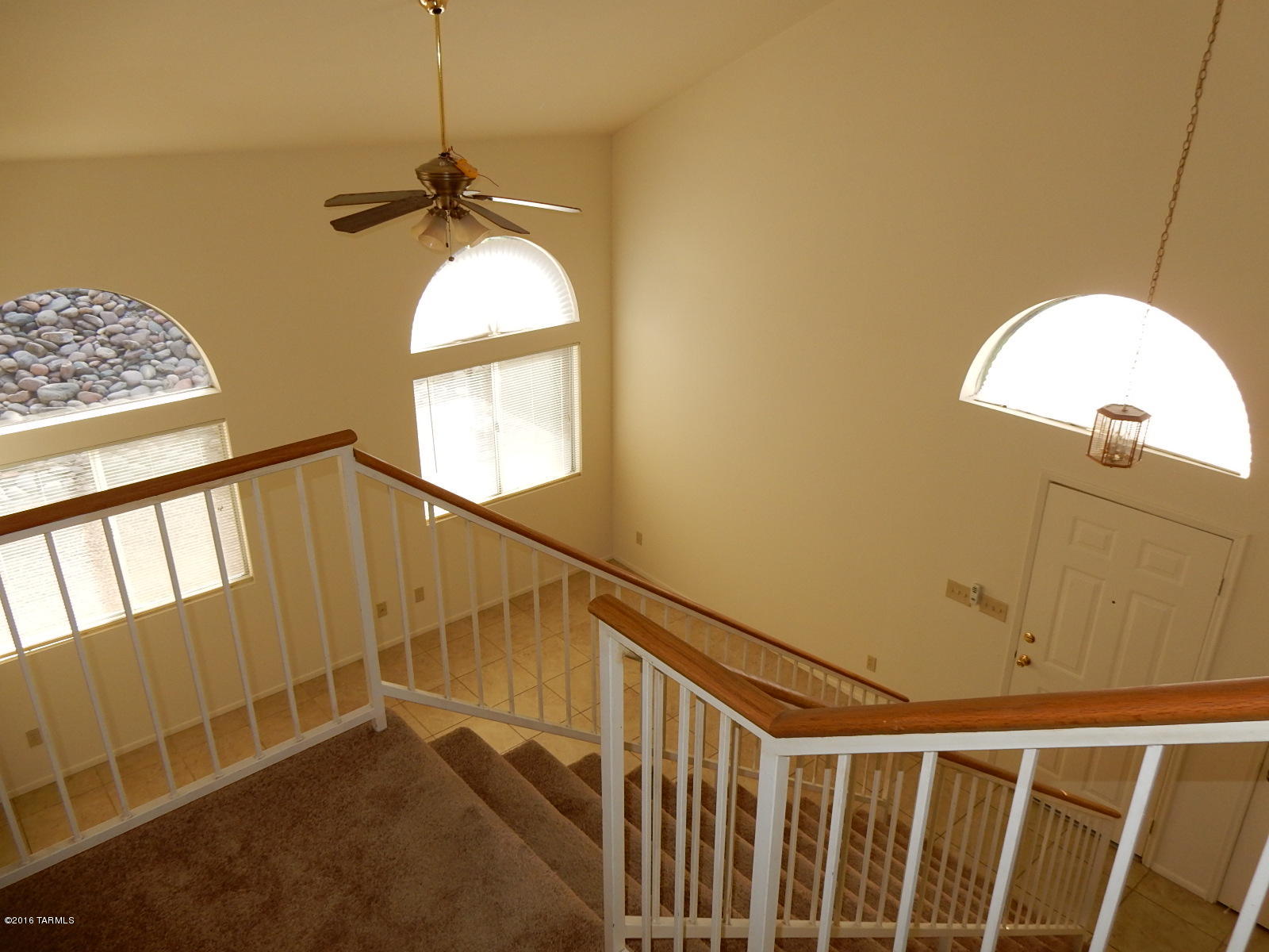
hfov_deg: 69.4
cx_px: 634
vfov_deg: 54.9
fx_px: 916
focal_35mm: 25
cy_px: 476
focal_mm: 4.5
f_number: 3.7
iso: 125
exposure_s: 1/100
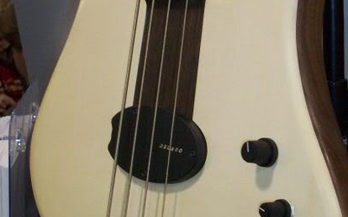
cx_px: 174
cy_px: 60
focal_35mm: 78
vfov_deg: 16.6
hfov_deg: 26.5
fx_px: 740
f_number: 2.8
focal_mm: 6.2
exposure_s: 1/45
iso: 160
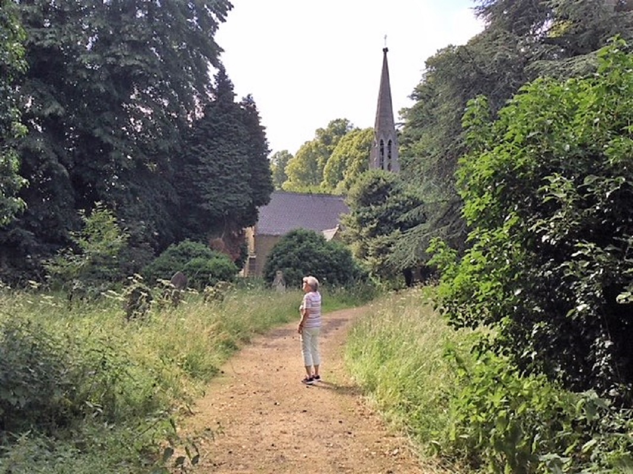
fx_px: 567
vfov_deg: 45.4
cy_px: 237
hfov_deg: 58.4
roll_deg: -0.9
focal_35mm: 31
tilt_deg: +4.9
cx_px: 316
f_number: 2.4
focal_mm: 3.3
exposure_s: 1/529
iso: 25
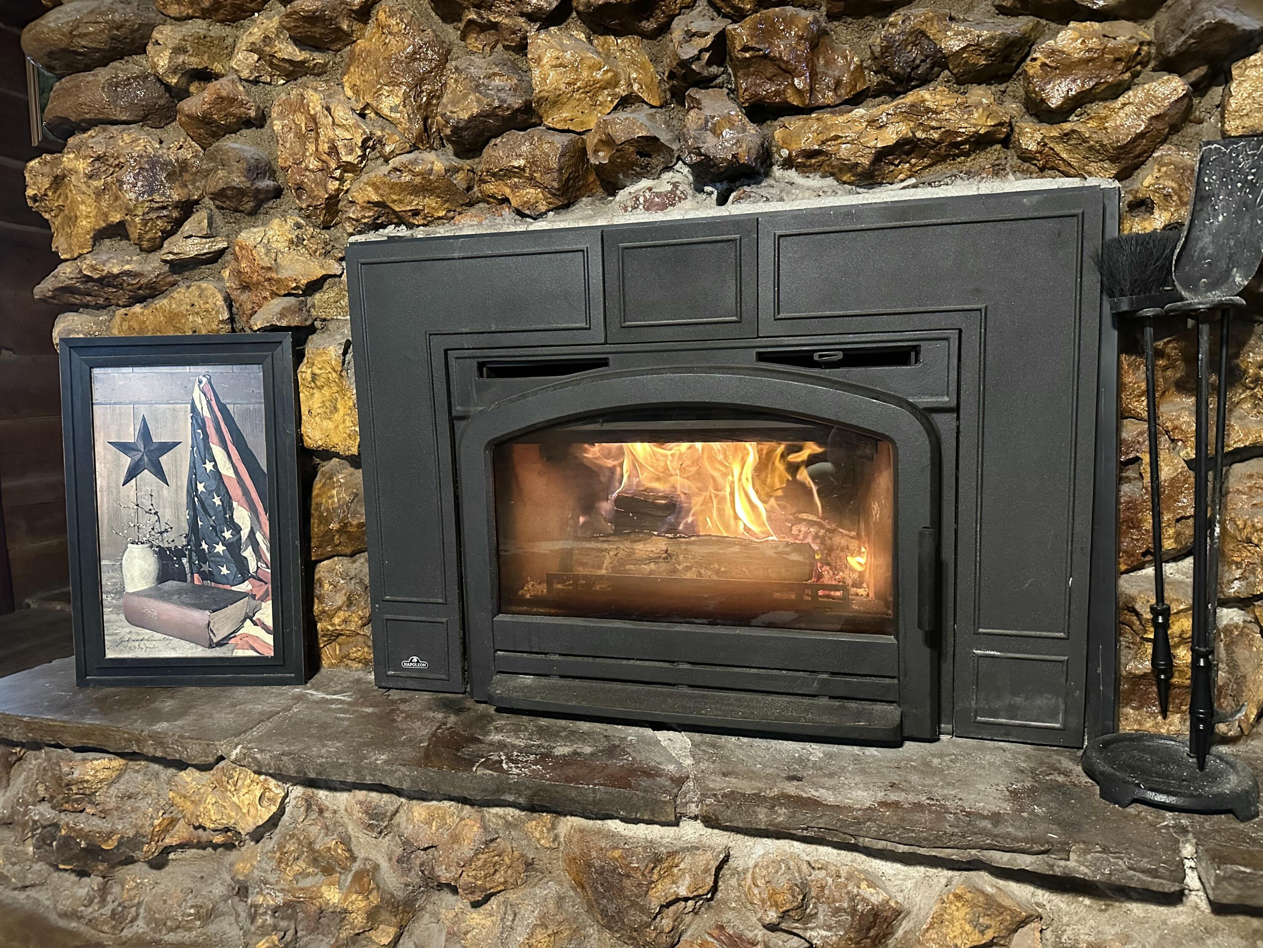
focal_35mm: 24
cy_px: 474
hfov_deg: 71.6
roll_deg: +0.9
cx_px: 632
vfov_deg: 56.8
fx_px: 876
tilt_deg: -6.4
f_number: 1.78
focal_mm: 6.86
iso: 1000
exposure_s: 1/38
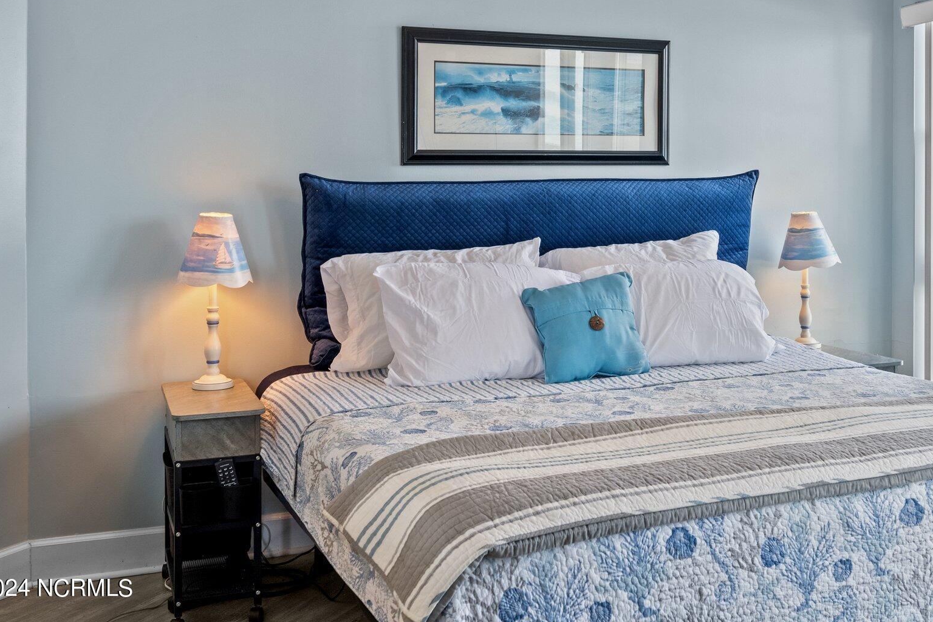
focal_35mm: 40
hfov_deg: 48.0
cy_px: 211
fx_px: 1037
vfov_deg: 33.1
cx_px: 581
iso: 400
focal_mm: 30
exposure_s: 1/40
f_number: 6.3
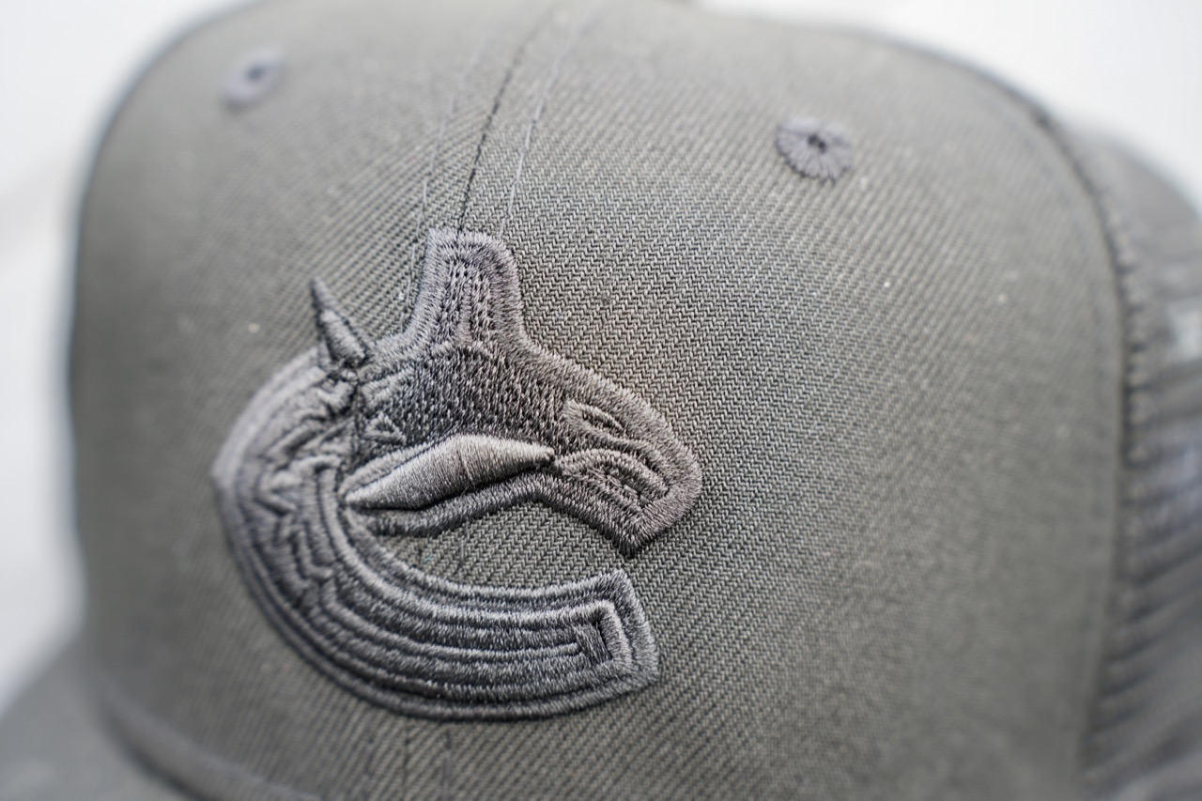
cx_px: 601
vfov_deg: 26.0
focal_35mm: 52
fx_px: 1736
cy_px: 400
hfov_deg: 38.2
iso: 100
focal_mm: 52
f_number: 3.2
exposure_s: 1/80
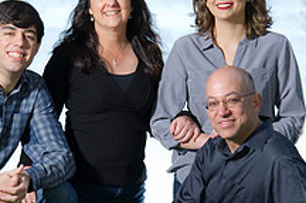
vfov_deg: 3.3
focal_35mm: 417
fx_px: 3537
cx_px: 139
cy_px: 92
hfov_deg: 5.0
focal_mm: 155
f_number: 5.6
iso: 200
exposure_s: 1/200
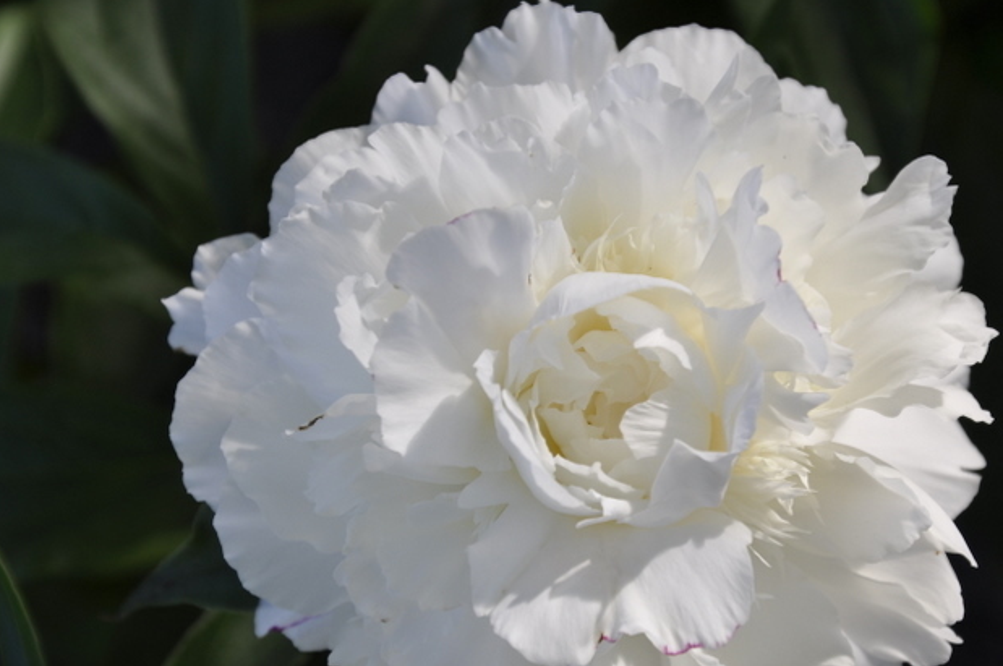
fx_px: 5666
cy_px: 386
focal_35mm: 204
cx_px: 588
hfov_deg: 10.1
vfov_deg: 6.7
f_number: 8
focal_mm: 105
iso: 200
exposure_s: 1/250
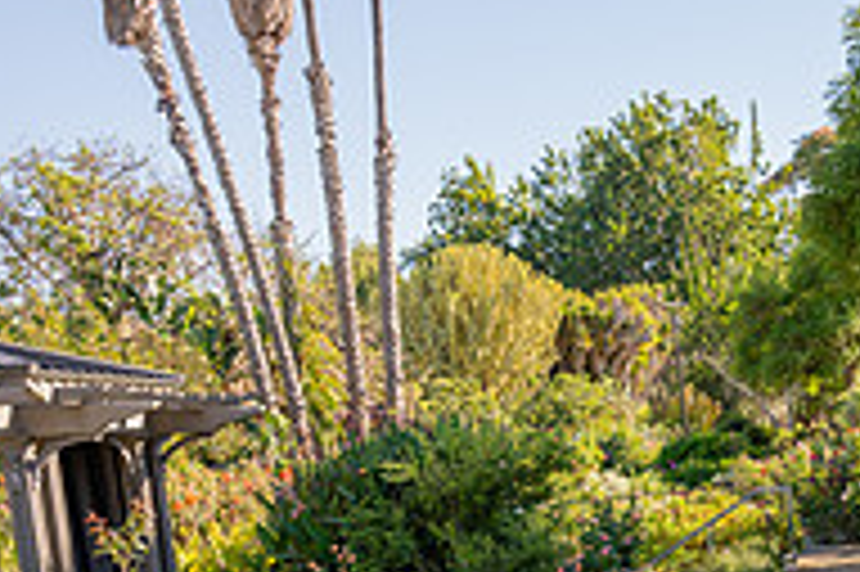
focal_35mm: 73
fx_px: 1742
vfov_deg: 17.3
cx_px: 1063
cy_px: 772
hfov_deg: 24.7
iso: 200
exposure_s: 1/200
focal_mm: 24
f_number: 7.1
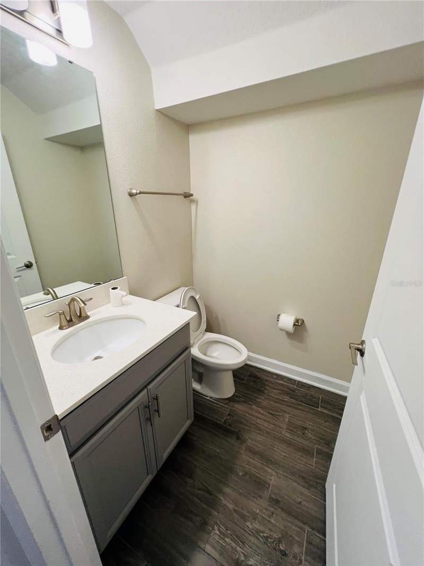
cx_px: 212
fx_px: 212
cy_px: 283
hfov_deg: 89.9
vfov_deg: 106.2
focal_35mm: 13
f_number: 1.8
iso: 200
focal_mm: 1.57
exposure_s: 1/120
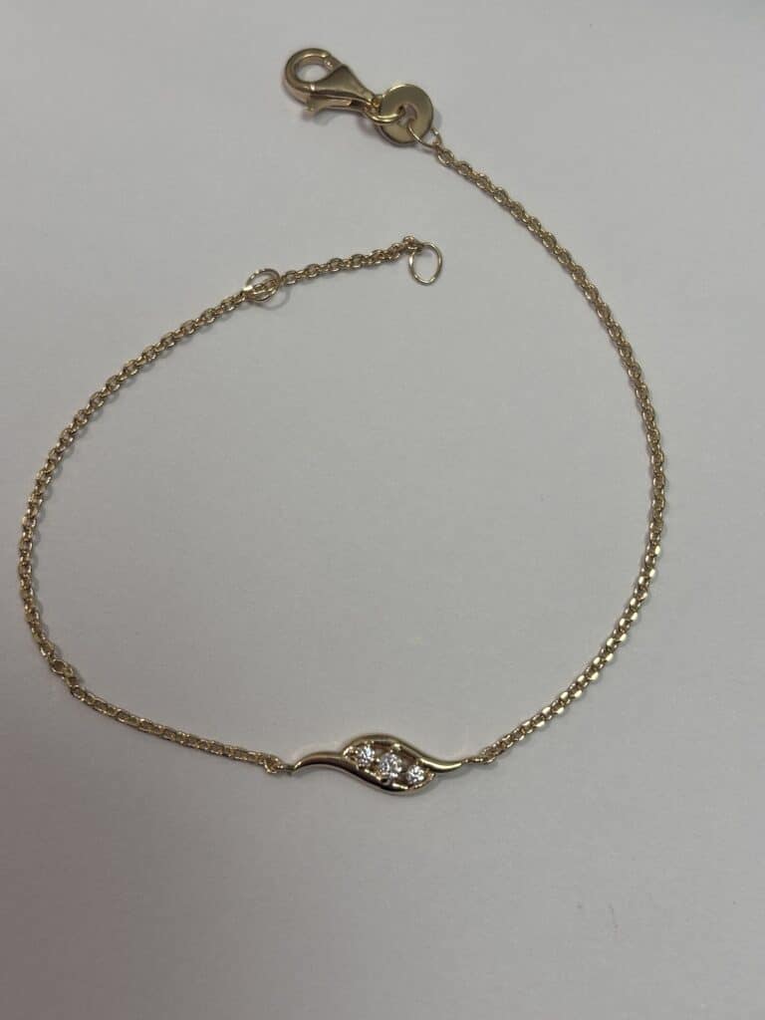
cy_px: 510
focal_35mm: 52
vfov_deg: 36.8
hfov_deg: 28.0
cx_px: 382
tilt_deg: -77.4
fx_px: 1532
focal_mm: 5.96
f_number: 1.6
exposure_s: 1/100
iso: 40
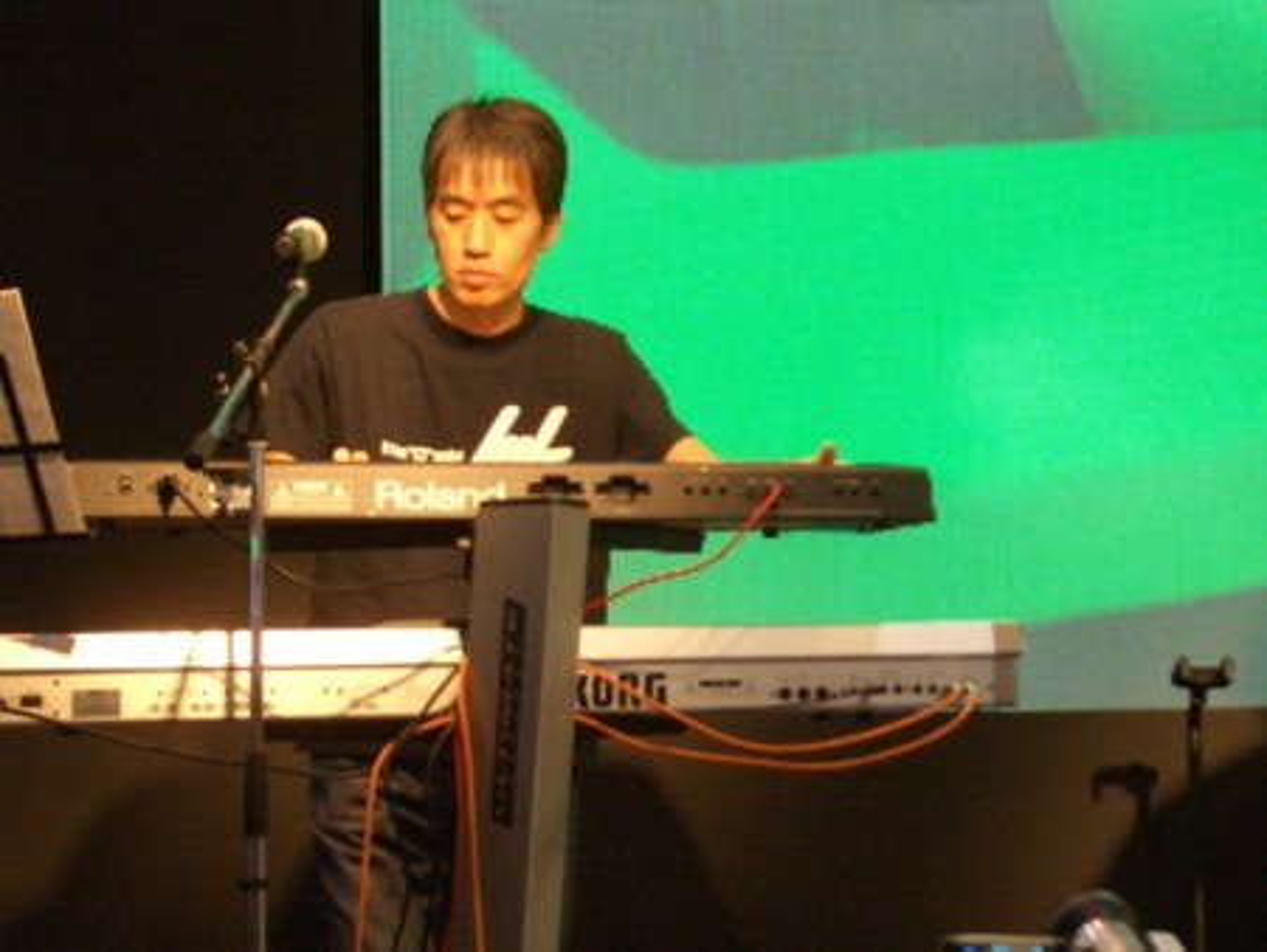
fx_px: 3223
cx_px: 634
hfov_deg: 22.2
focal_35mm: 88
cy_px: 476
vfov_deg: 16.8
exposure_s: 1/60
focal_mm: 14.6
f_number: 4.4
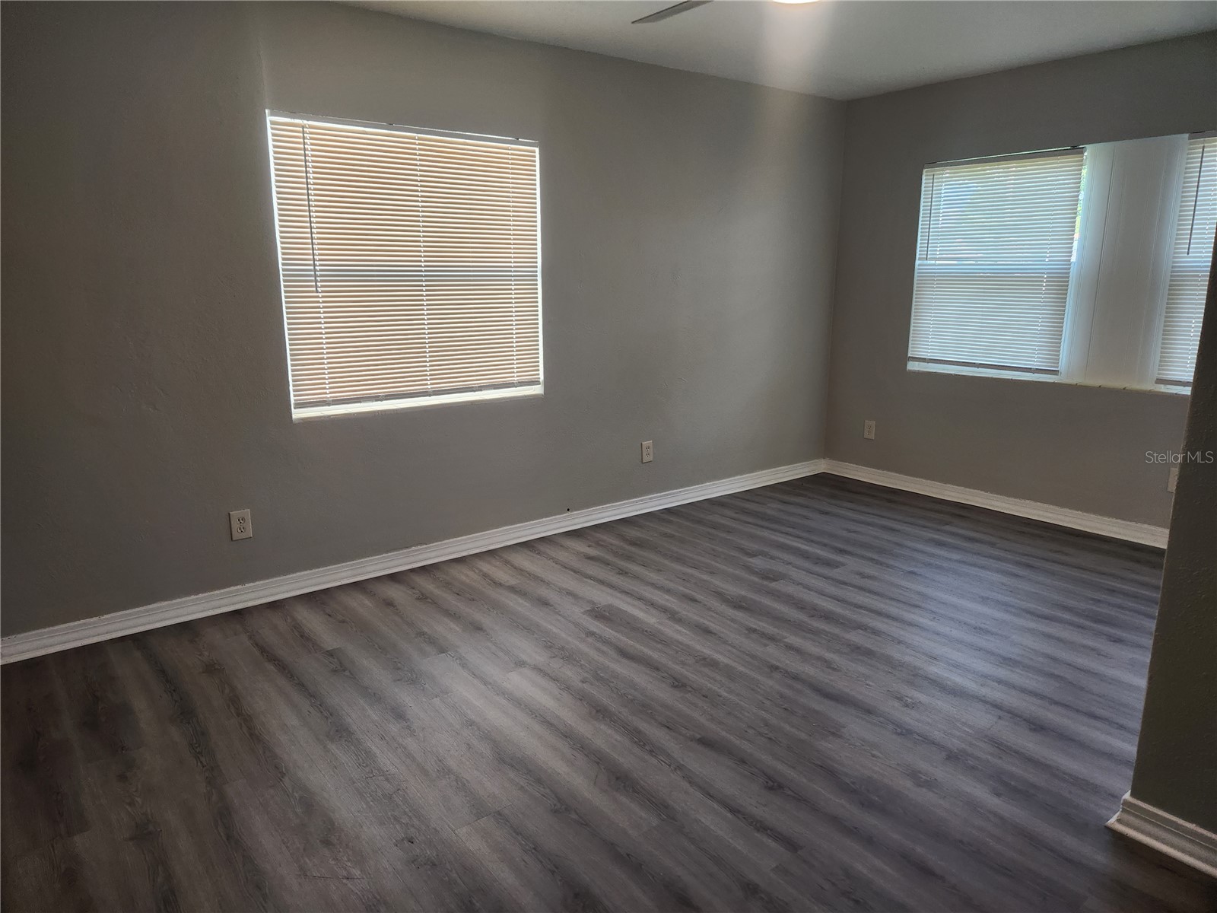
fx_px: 809
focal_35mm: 23
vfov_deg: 58.9
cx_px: 608
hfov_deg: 73.9
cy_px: 456
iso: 160
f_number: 1.8
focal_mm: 5.4
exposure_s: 1/120
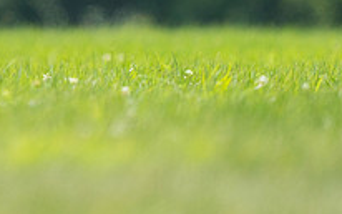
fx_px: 16050
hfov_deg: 1.2
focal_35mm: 1721
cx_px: -73
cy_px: -52
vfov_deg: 0.8
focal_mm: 600
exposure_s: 1/4000
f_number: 6.3
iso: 2000
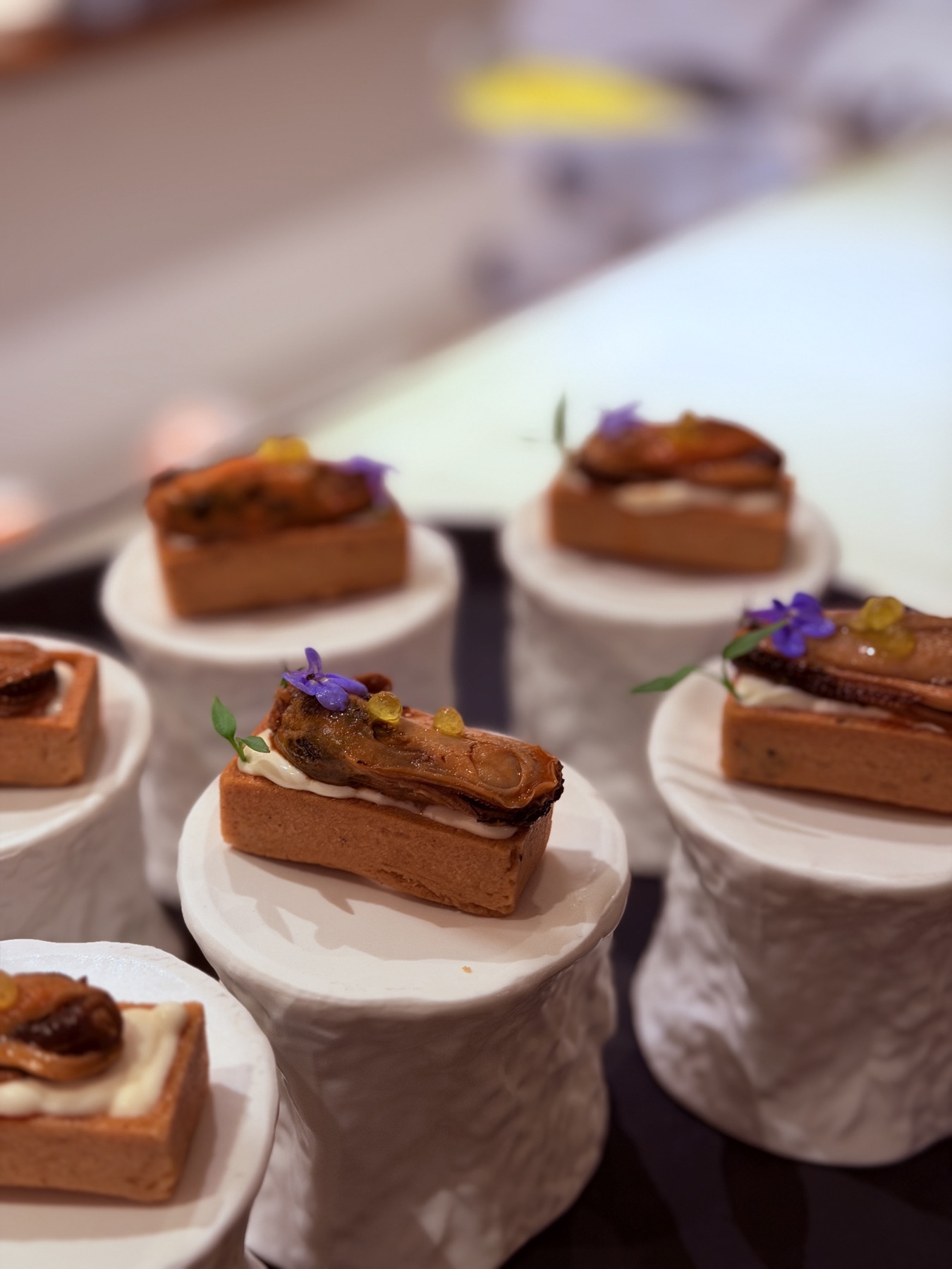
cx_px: 476
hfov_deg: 30.3
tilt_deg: -30.9
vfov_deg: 39.7
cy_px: 634
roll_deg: -0.9
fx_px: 1760
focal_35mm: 48
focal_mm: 6.76
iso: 125
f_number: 1.78
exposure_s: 1/66
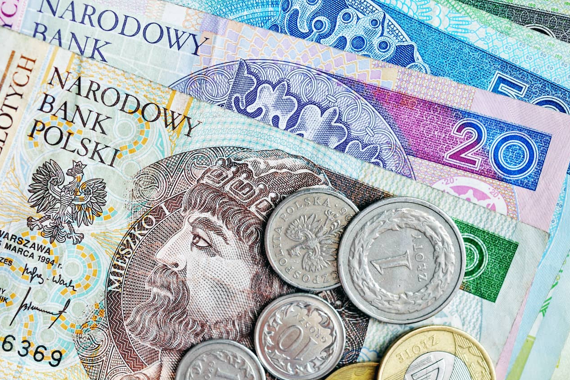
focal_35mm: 91
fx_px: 1441
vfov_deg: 15.0
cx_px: 285
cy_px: 191
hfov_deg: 22.4
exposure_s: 1/125
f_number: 6.3
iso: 200
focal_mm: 60
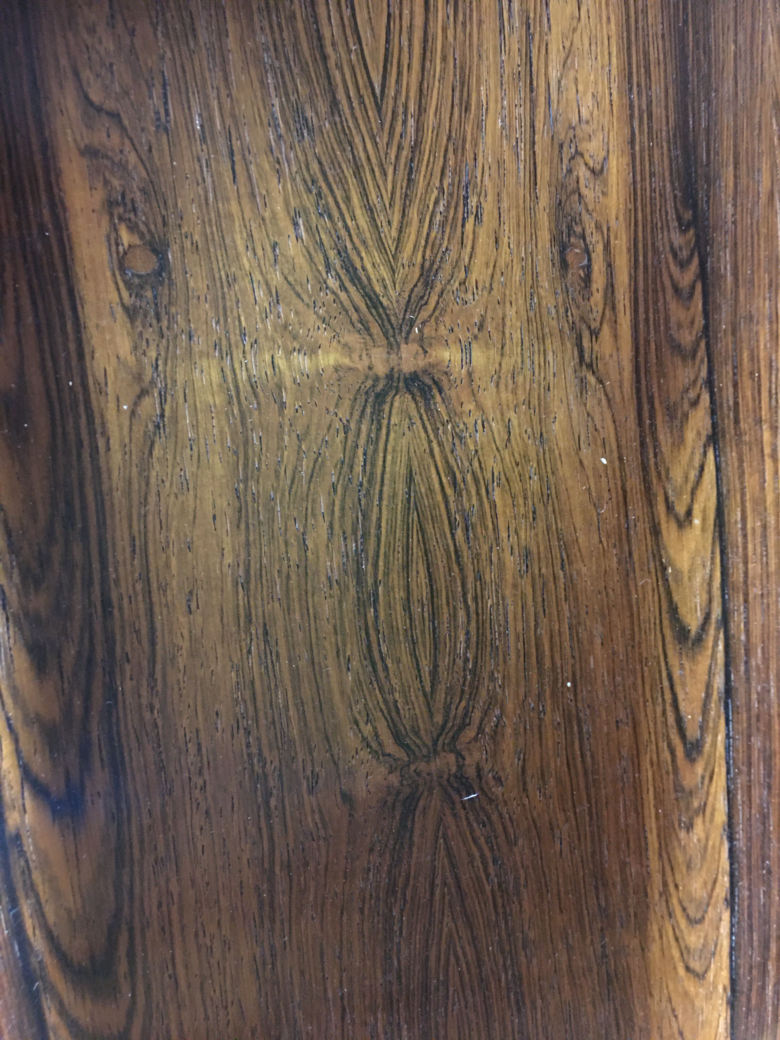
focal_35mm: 29
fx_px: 871
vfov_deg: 61.7
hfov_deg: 48.2
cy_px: 520
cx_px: 390
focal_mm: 4.15
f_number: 2.2
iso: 125
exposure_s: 1/4
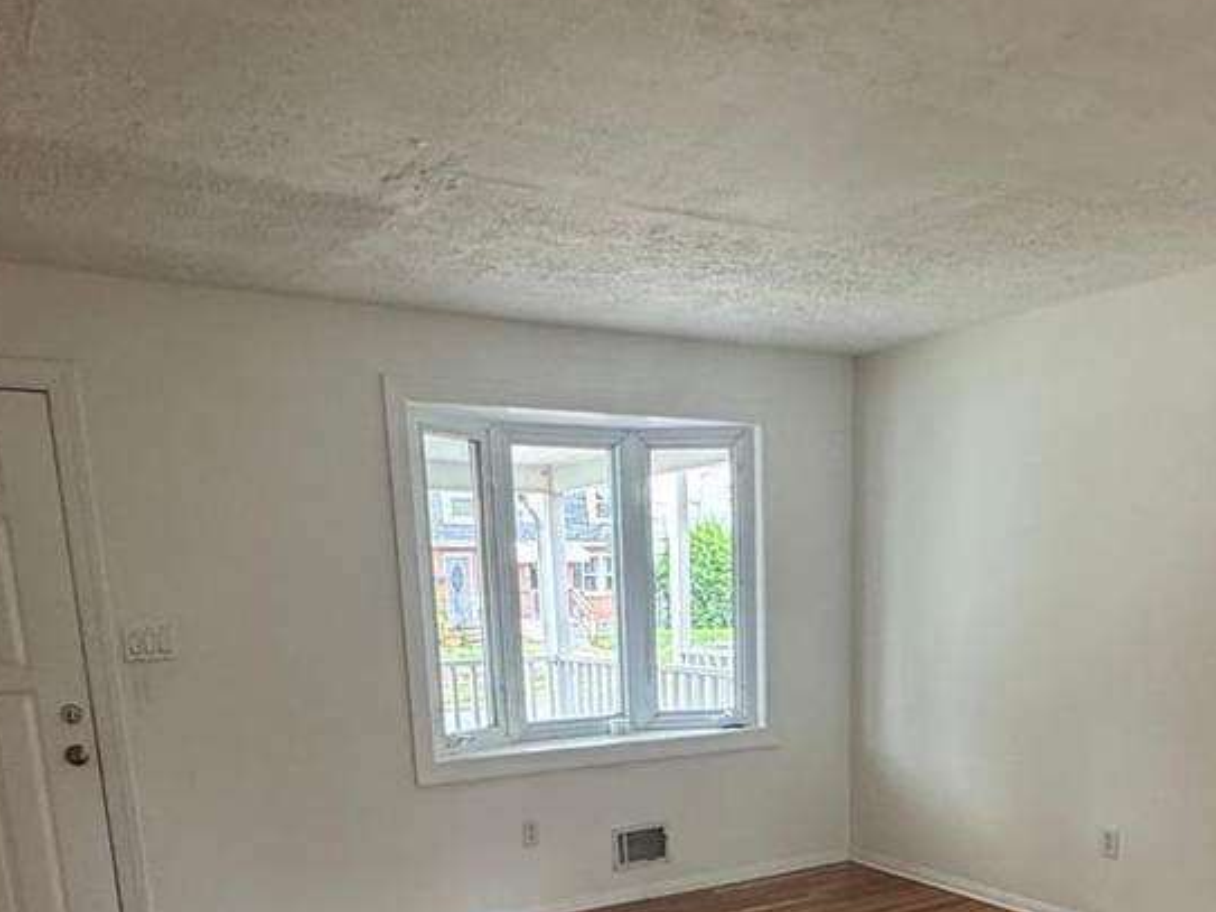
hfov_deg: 55.0
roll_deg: +1.1
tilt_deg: -13.8
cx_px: 719
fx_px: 1159
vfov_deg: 39.1
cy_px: 860
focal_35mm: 33
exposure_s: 1/60
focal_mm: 2.22
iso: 250
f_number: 2.2
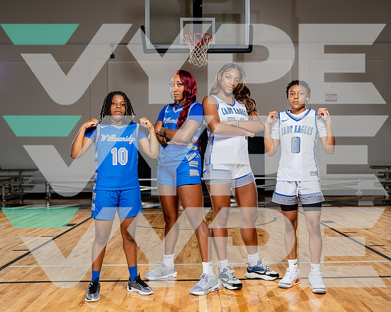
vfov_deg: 35.8
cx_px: 205
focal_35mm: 42
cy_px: 165
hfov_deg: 44.0
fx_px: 484
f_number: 5.6
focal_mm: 35
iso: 200
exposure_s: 1/250
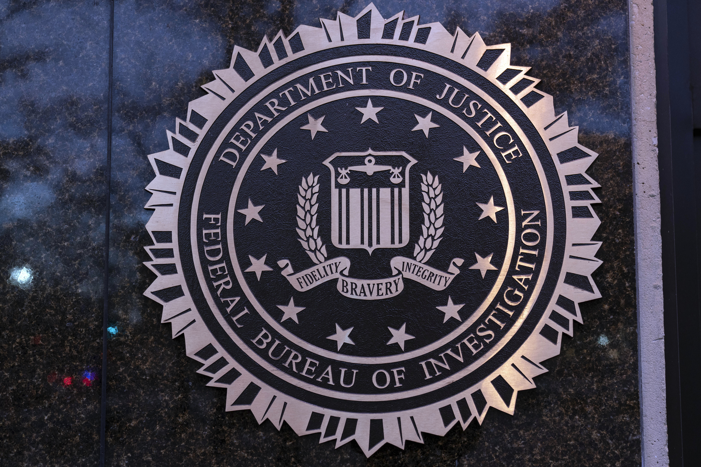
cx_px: 350
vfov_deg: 26.0
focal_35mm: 52
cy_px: 234
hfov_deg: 38.2
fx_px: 1012
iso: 1250
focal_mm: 52
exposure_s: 1/80
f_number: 2.8
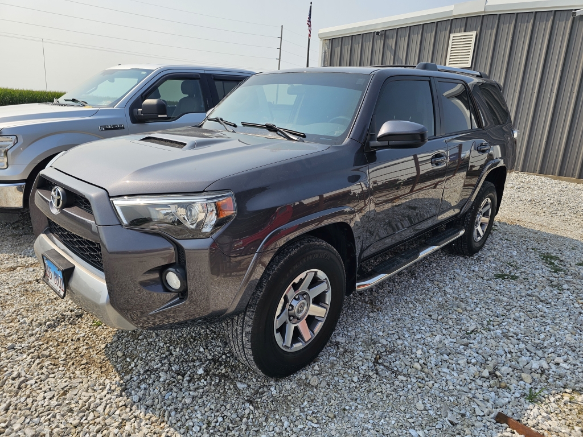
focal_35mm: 23
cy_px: 218
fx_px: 387
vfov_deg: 58.9
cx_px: 292
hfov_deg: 73.9
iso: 10
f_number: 1.7
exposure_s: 1/738
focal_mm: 6.3
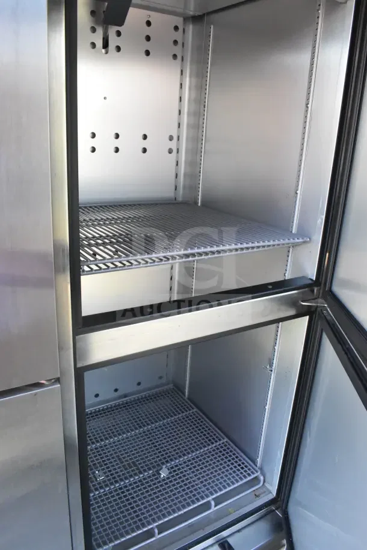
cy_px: 275
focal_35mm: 27
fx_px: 413
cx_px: 184
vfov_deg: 67.4
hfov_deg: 47.9
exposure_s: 1/160
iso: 6400
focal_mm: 18
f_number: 6.3
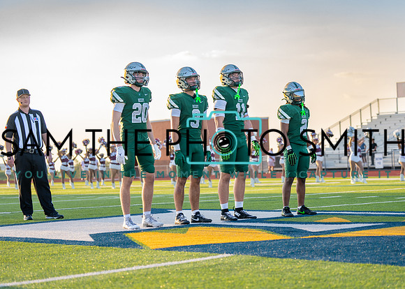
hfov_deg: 23.9
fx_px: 956
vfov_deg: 17.2
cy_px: 132
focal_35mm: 83
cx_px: 224
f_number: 2.8
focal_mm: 70
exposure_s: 1/500
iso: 160
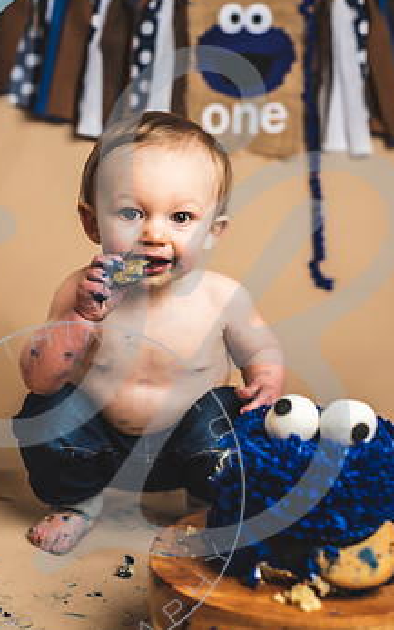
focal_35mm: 66
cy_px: 352
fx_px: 1133
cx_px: 158
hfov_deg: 19.7
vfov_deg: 31.0
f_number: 2.8
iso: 200
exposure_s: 1/125
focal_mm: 50
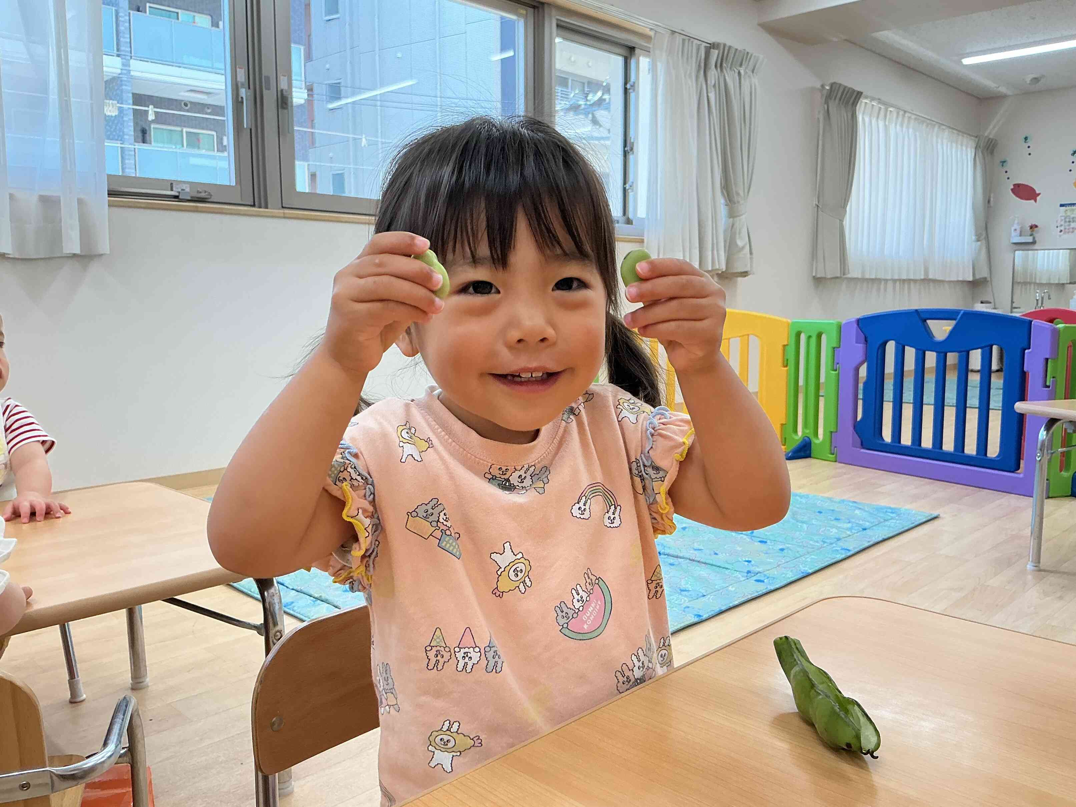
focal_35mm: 29
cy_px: 404
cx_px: 538
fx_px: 901
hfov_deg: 61.7
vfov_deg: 48.2
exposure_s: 1/120
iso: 64
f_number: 1.8
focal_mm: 3
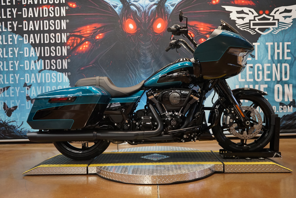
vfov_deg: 41.1
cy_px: 99
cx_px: 148
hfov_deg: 58.7
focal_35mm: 32
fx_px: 263
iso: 1600
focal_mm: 32
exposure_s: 1/160
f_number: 4
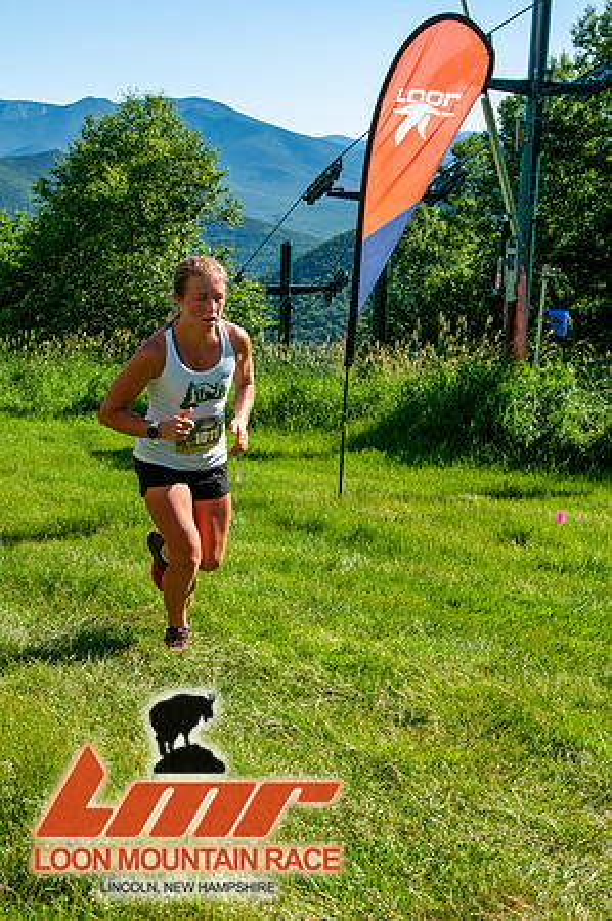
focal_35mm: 51
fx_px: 1303
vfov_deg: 38.9
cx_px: 306
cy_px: 460
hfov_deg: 26.4
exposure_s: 1/400
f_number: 8
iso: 200
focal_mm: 34
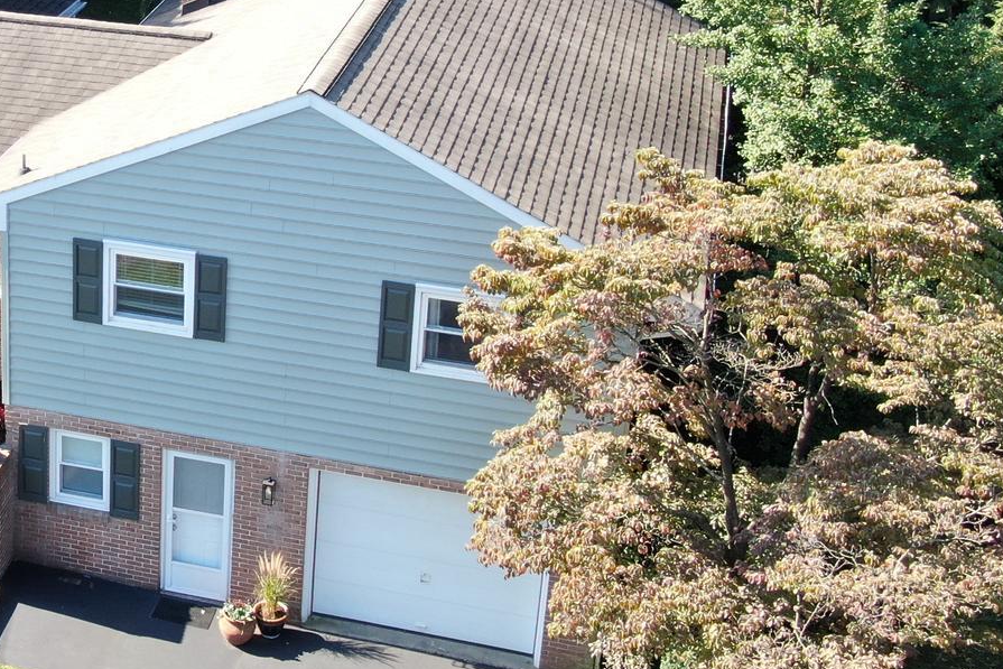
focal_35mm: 69
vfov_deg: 19.6
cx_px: 11
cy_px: 173
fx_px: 1923
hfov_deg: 27.6
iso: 100
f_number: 3
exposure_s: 1/160
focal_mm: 5.11
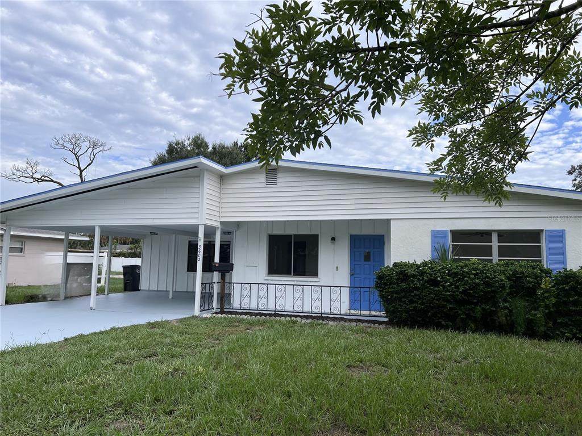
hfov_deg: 67.3
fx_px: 437
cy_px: 218
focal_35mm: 26
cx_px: 291
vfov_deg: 53.1
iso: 50
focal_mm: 5.7
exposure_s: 1/2513
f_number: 1.5
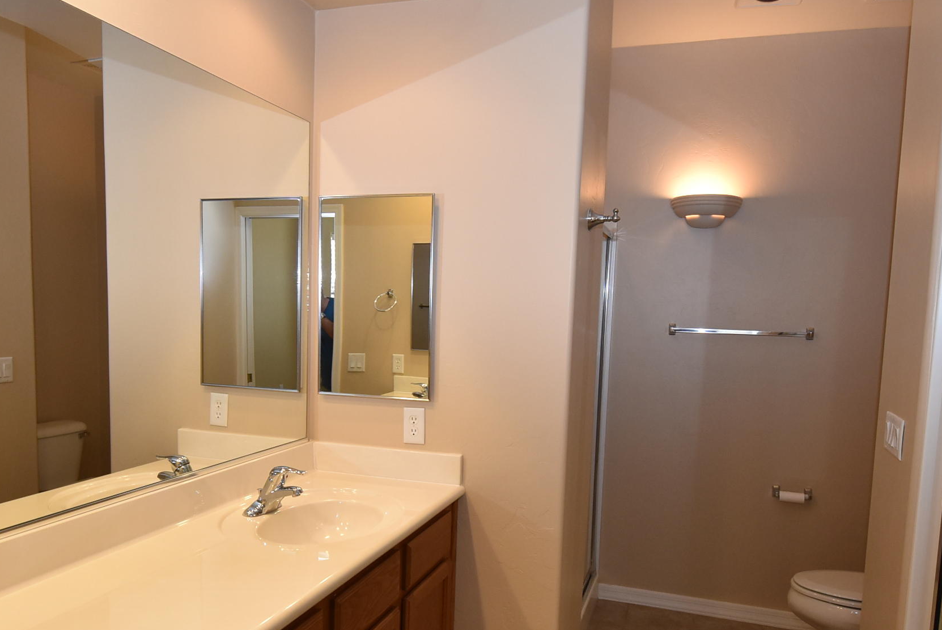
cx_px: 442
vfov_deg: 47.8
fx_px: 707
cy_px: 366
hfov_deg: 67.3
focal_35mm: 27
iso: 800
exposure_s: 1/100
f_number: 5
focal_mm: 10
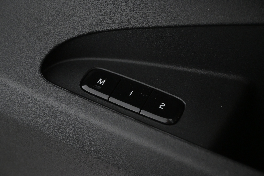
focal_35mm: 50
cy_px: 88
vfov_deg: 27.3
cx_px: 132
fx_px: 363
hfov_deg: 40.0
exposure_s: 1/50
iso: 3200
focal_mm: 33
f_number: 5
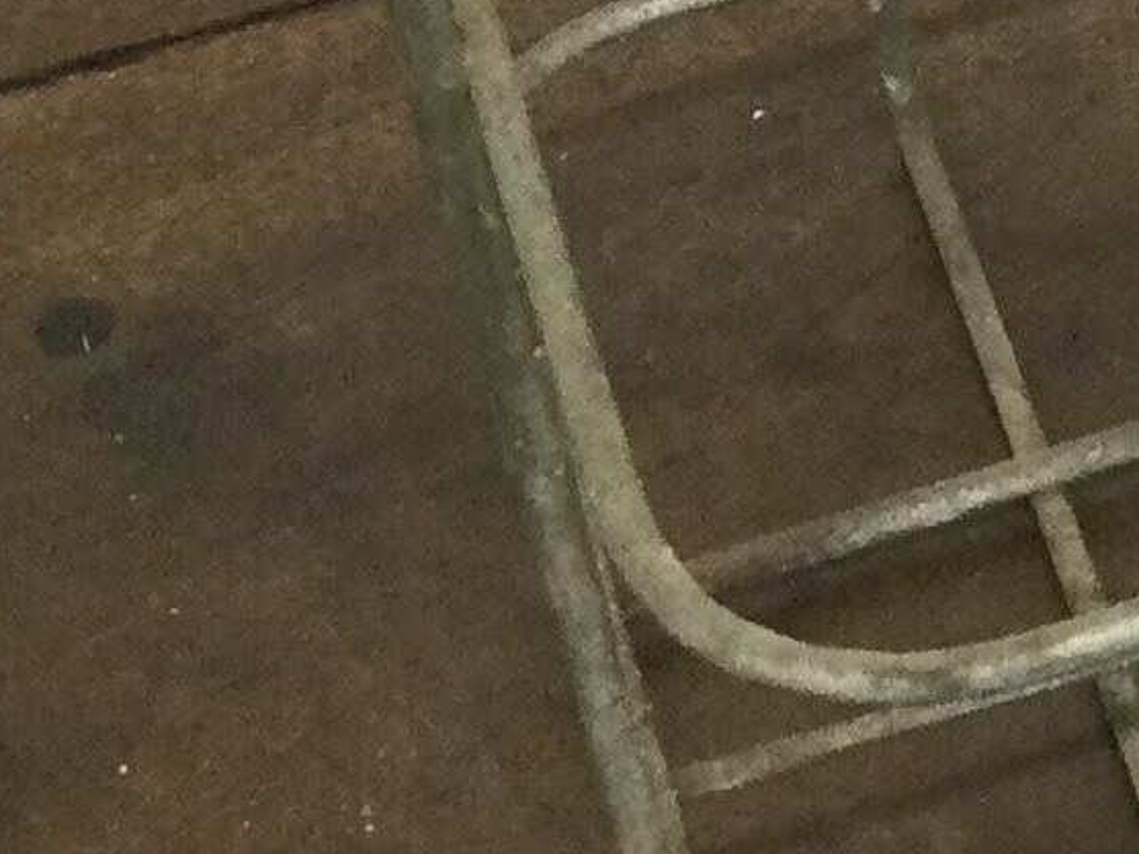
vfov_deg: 8.0
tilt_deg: -40.5
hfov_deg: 10.3
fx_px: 5989
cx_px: 2042
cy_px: -473
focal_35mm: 182
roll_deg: -1.1
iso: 80
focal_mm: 3.3
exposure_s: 1/33
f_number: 2.4
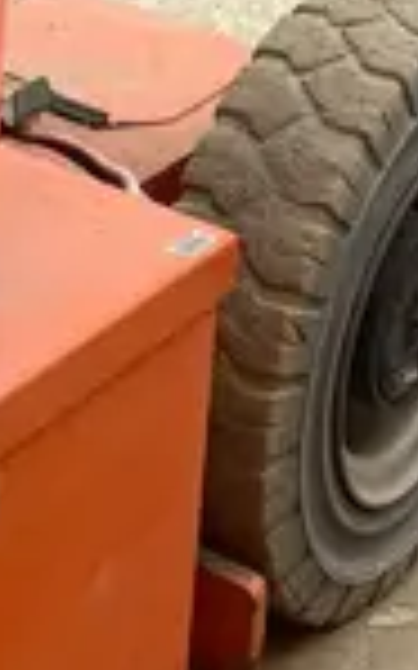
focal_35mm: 136
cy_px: -398
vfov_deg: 14.2
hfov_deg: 9.3
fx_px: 2481
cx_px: -243
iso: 32
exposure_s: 1/558
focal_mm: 4.2
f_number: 1.6
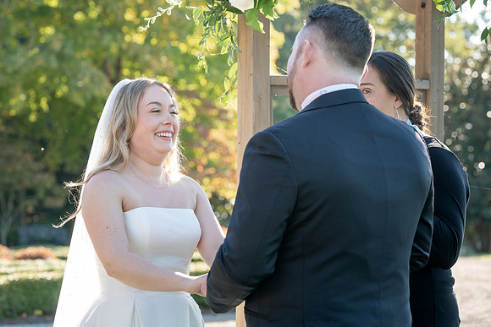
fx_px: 1638
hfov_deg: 17.1
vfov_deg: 11.4
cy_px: 155
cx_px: 231
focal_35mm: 120
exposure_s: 1/250
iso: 500
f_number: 5.6
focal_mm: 111
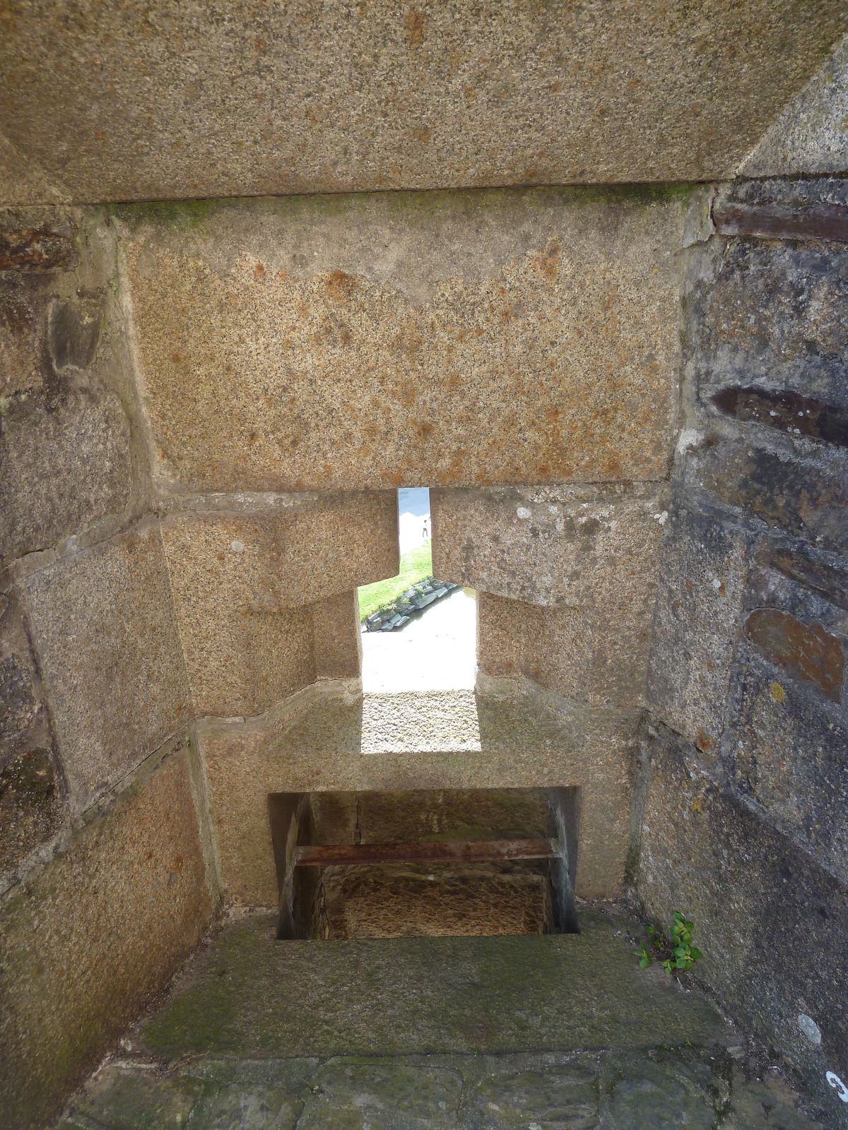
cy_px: 565
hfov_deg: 54.9
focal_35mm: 25
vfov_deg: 69.4
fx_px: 817
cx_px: 424
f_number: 3.3
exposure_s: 1/80
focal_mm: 4.1
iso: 80
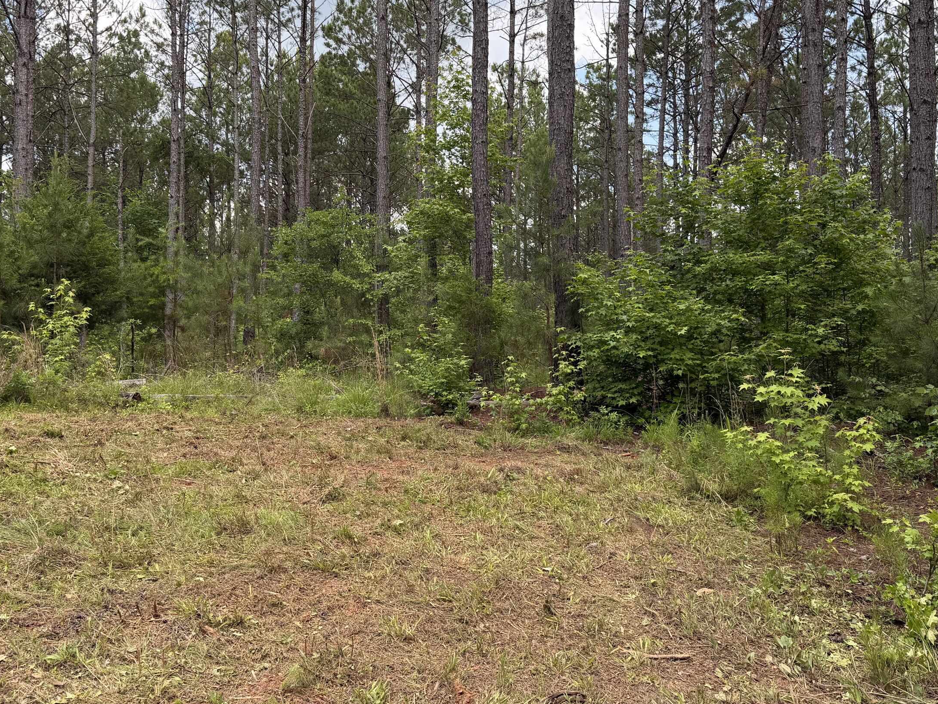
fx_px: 921
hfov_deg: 53.8
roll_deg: -0.9
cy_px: 255
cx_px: 407
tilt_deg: +3.3
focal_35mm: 34
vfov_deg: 41.4
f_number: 1.78
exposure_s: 1/1211
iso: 100
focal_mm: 6.76
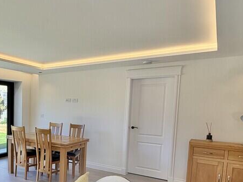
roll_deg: -0.6
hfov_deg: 51.0
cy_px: 125
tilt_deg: -4.9
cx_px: 29
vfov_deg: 43.4
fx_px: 225
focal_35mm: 32
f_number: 2.2
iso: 40
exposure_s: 1/100
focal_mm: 2.22
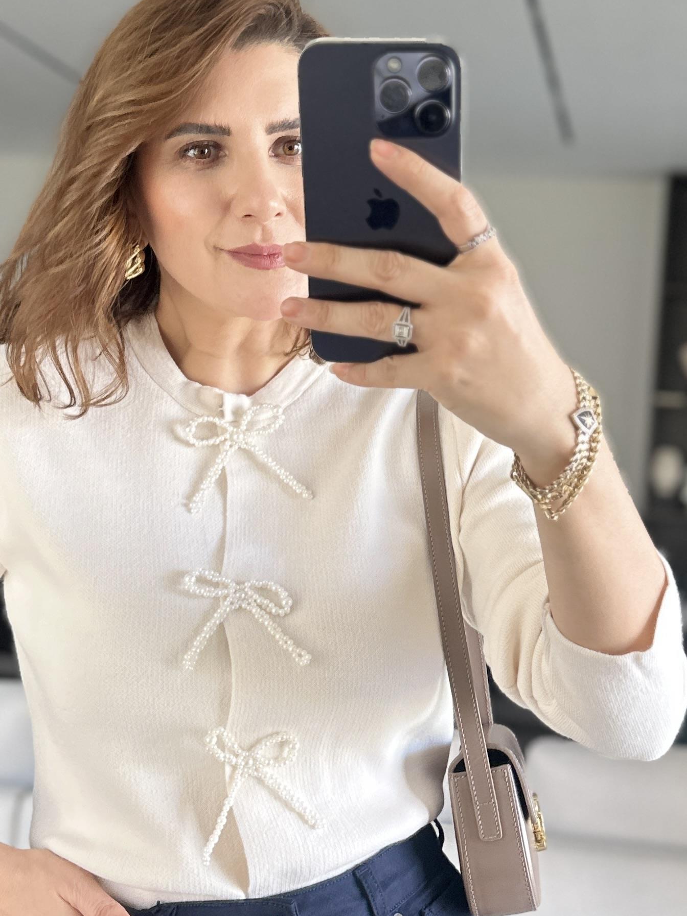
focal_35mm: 54
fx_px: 1429
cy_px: 478
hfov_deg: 27.0
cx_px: 421
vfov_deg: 35.5
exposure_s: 1/79
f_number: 1.78
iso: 250
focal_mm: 6.86
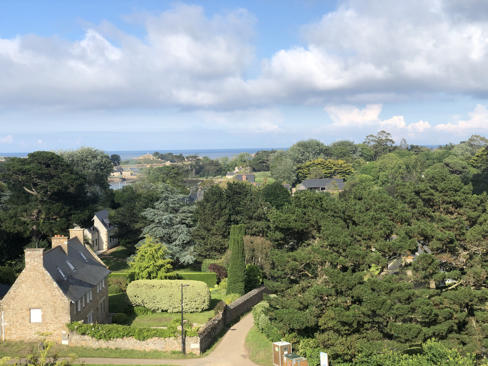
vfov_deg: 28.0
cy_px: 183
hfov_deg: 36.8
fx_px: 733
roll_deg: +1.5
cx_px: 244
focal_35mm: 52
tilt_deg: -3.1
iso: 16
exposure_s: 1/1130
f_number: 2.4
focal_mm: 6
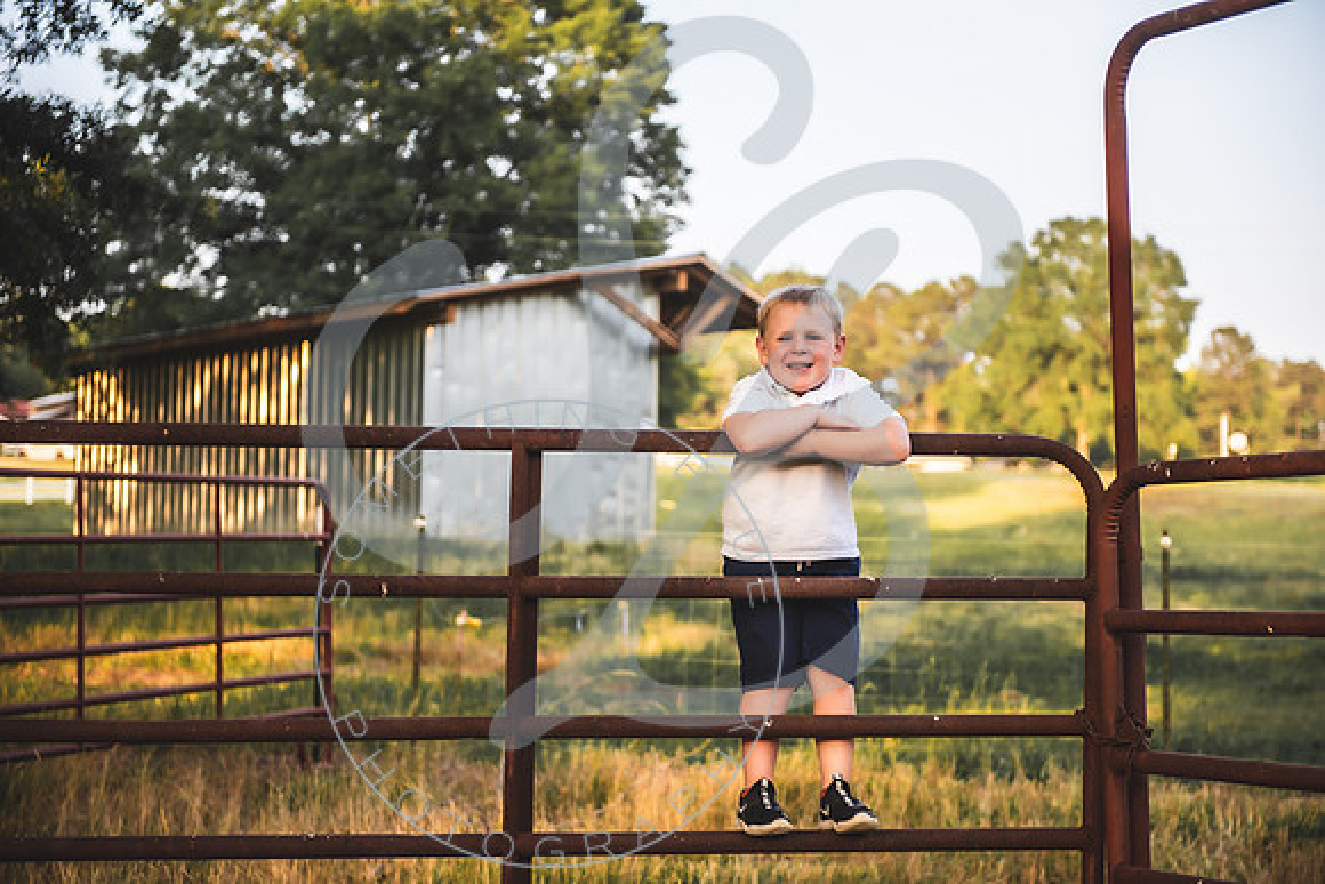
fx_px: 2577
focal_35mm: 70
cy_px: 442
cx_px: 662
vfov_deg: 19.5
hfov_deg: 28.8
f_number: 2.8
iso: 100
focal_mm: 70
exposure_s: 1/250
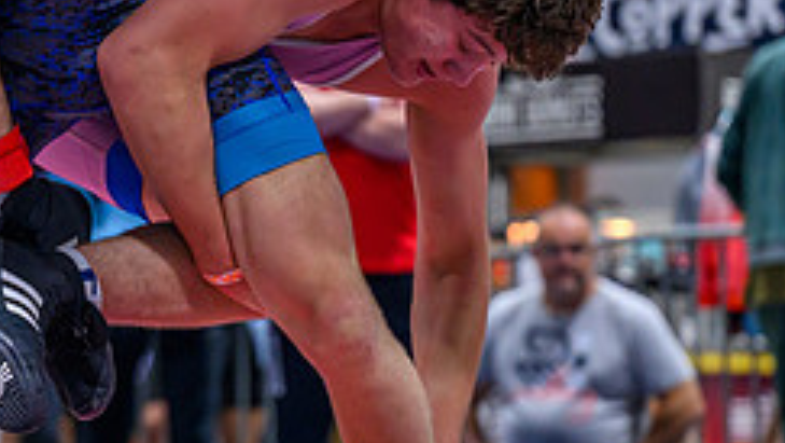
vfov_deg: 4.9
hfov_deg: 8.7
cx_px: 137
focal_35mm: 248
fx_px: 5165
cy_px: 257
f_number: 2.8
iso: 2500
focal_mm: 82
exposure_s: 1/800
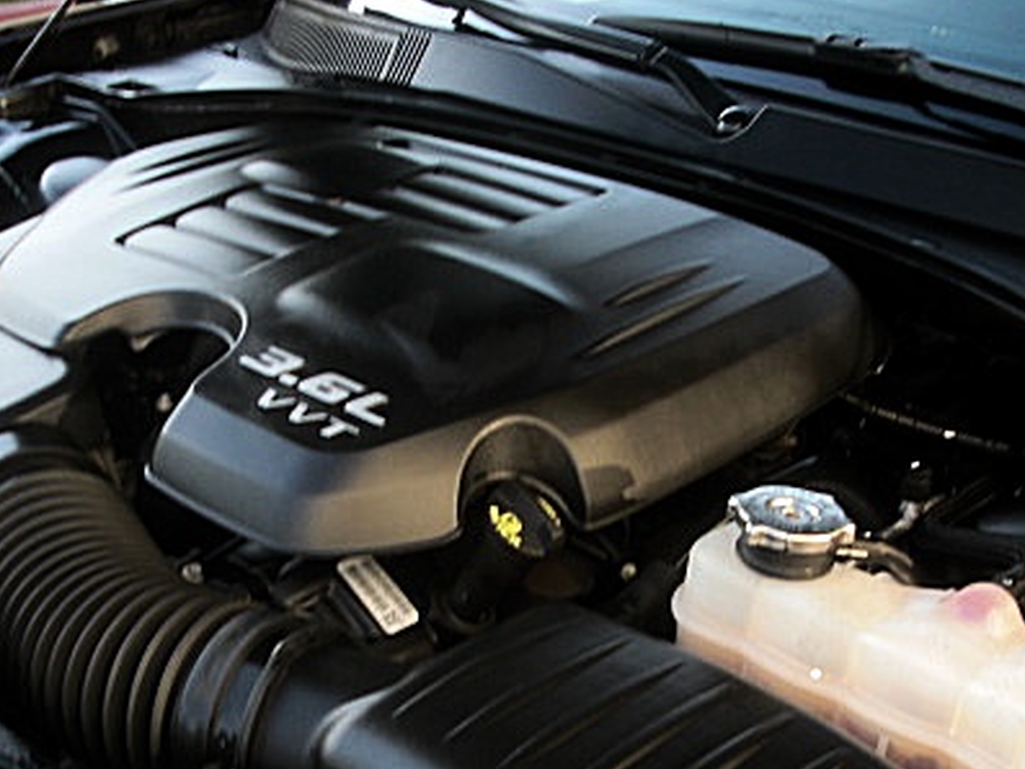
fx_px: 1718
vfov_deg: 24.9
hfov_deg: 33.2
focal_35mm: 58
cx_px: 516
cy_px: 583
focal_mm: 6.3
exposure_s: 1/60
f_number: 2.8
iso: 50
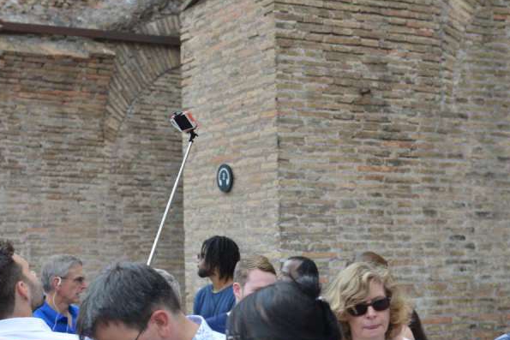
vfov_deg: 17.5
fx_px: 1105
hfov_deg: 25.9
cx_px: 206
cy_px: 196
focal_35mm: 78
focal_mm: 58
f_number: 5
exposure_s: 1/100
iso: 125
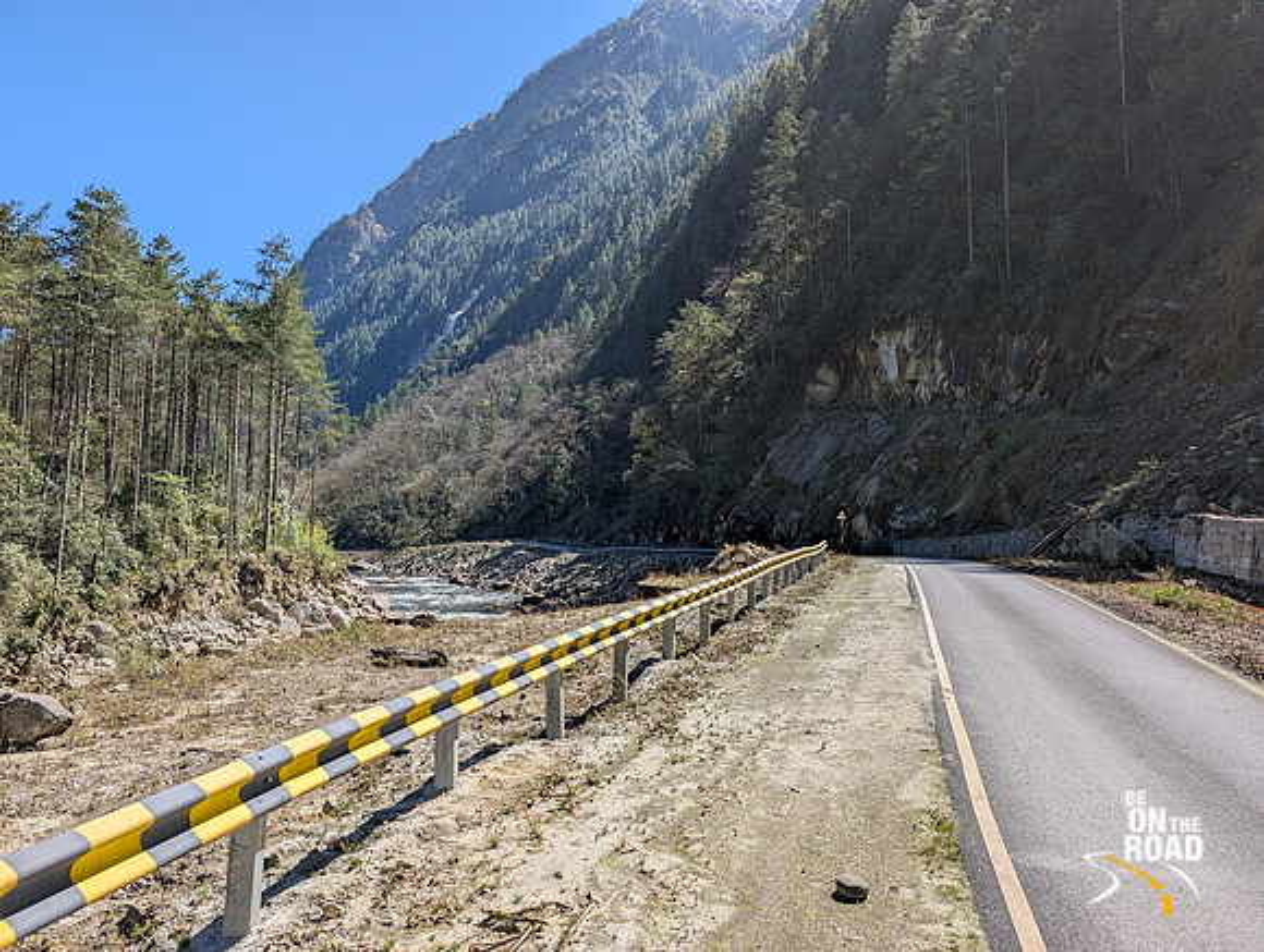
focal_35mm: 24
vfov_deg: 57.0
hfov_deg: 71.5
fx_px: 878
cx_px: 632
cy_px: 476
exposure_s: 1/863
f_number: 1.68
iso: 18
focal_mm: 6.9
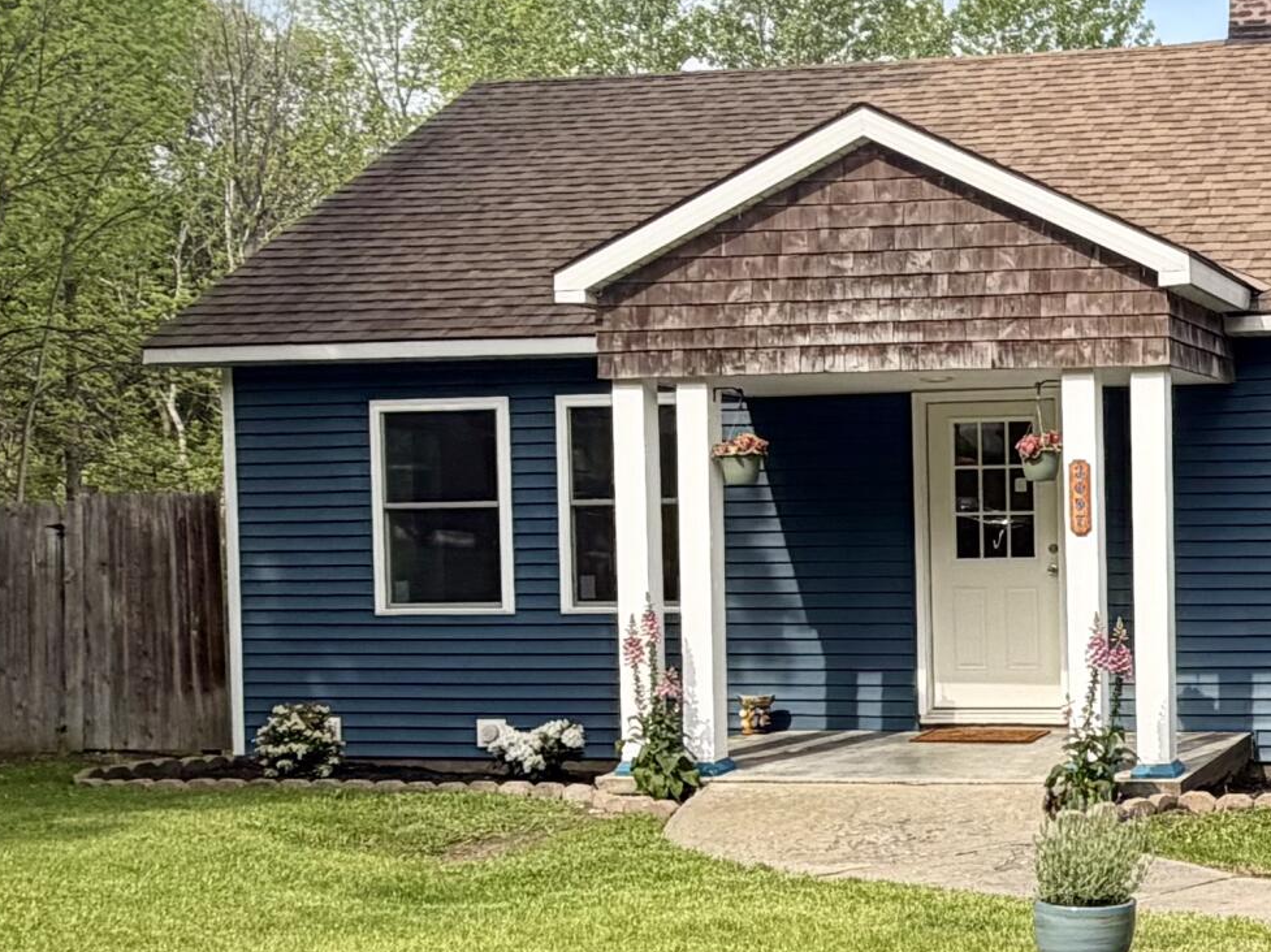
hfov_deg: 40.3
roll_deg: +1.3
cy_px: 575
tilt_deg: -2.5
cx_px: 1166
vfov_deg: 33.5
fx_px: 1578
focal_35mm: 43
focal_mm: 2.22
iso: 32
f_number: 2.2
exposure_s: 1/770
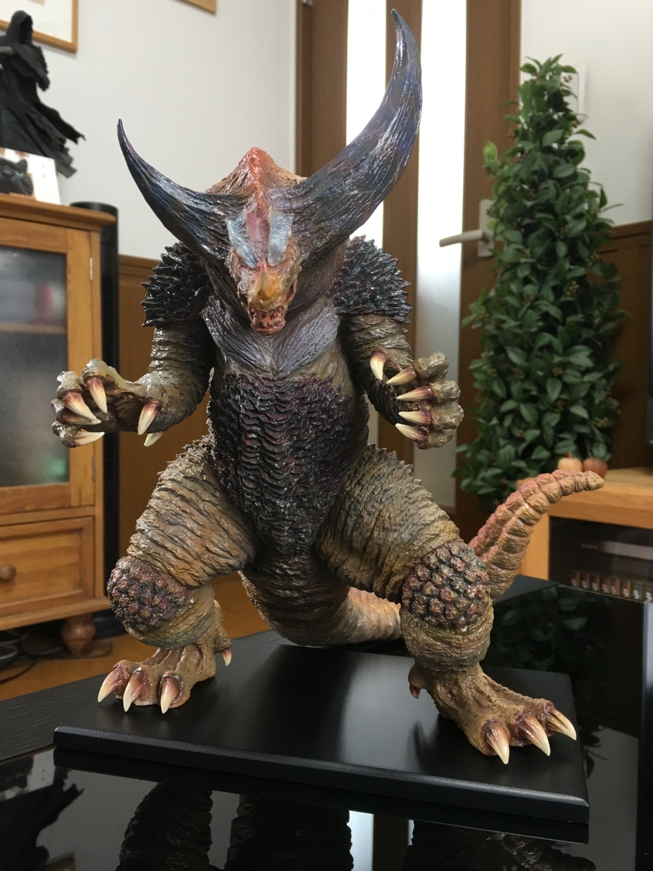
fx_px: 729
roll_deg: +0.1
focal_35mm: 29
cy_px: 436
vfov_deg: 61.7
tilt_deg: -1.5
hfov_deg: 48.2
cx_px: 326
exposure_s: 1/15
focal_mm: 4.15
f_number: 2.2
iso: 25
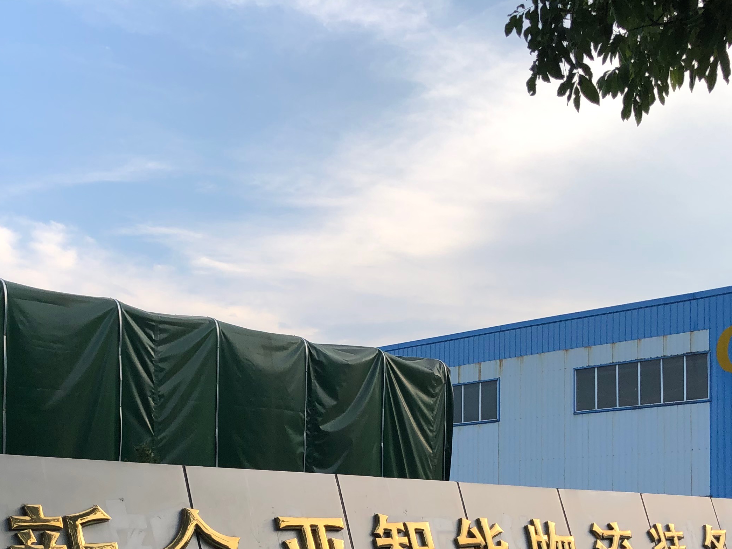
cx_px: 284
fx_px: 1142
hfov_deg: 35.4
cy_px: 523
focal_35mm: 54
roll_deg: -0.1
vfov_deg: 25.9
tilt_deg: +1.3
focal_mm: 3.99
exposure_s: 1/527
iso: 20
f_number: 1.8
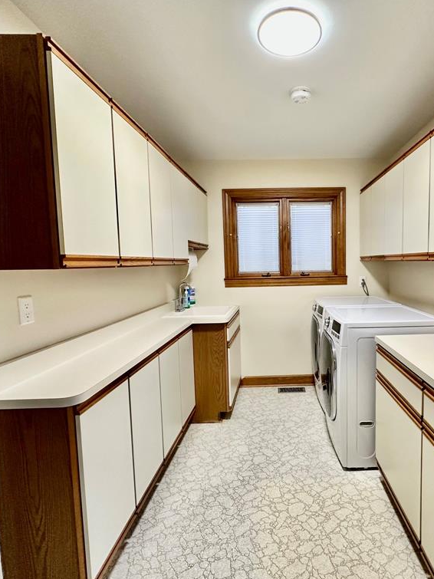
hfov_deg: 67.0
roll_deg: +1.5
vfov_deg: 84.7
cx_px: 286
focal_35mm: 19
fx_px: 318
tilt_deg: -3.3
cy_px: 288
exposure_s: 1/120
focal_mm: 2.22
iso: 250
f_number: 2.2
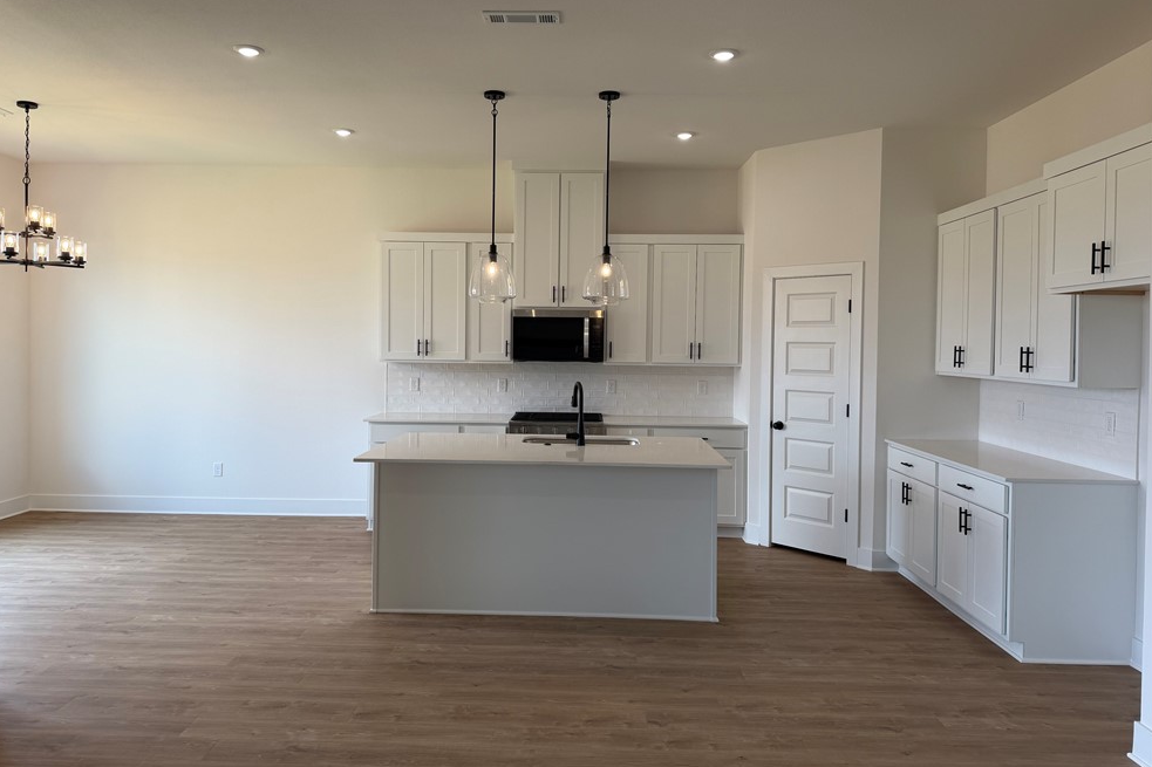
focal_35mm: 26
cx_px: 558
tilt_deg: -0.8
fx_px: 832
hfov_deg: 69.4
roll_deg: -0.2
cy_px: 348
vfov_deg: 49.5
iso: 64
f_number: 1.78
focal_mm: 6.76
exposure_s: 1/251
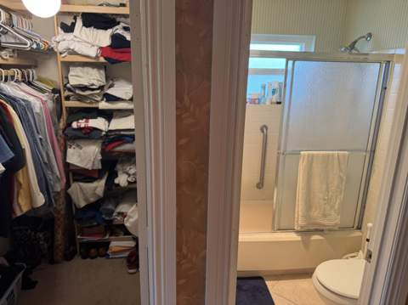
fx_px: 283
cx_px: 204
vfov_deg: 56.7
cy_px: 152
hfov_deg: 71.7
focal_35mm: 24
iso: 125
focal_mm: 6.76
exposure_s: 1/60
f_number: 1.78
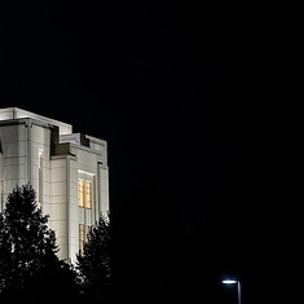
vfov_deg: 9.8
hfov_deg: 9.7
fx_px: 1769
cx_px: -28
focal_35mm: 178
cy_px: 83
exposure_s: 1/25
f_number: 2.8
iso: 640
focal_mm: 85
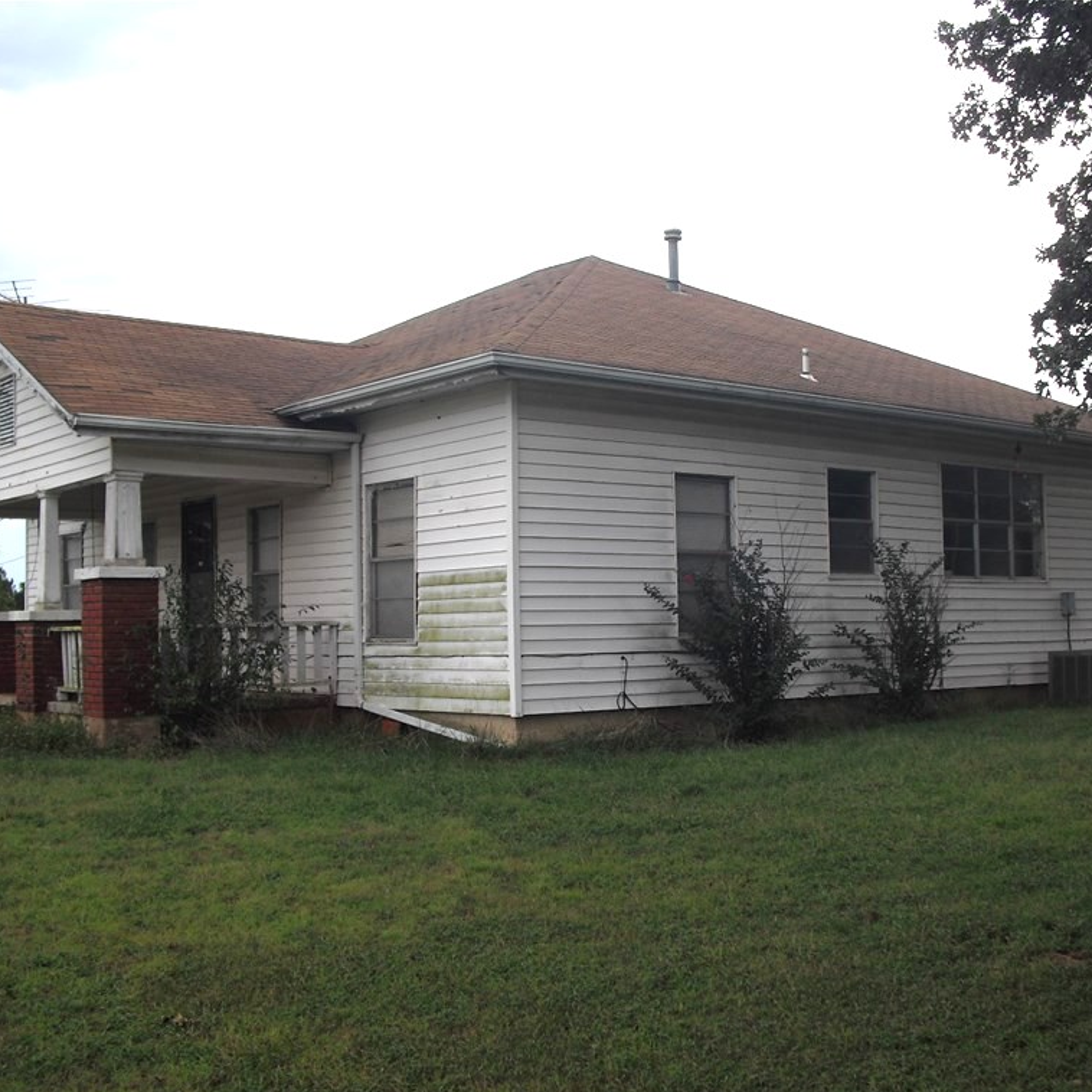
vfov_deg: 39.2
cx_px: 614
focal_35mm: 43
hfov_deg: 39.1
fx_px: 1535
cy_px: 552
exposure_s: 1/100
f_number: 7.8
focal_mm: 6.3
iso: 64
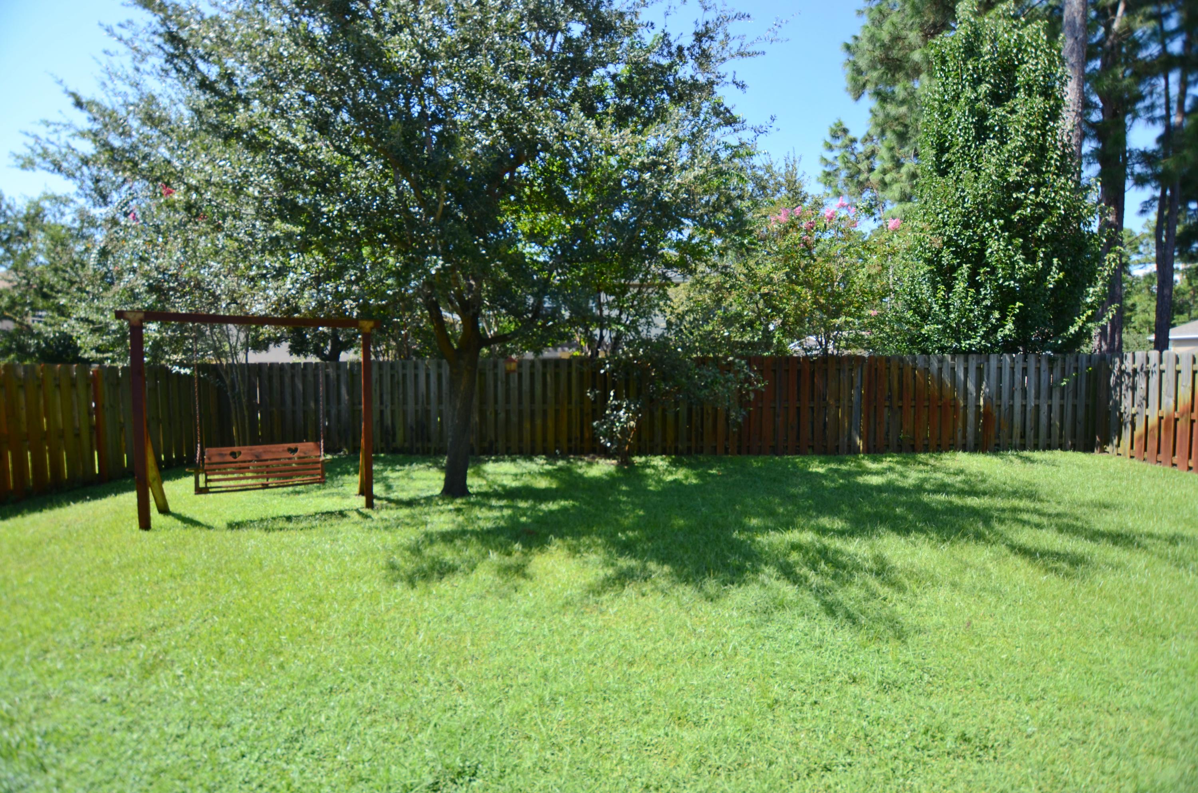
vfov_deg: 69.4
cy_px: 396
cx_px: 599
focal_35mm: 17
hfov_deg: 92.6
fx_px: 573
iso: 200
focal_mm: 11.5
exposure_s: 1/1000
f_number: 3.5
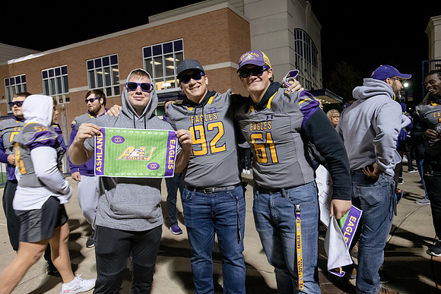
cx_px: 220
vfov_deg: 51.3
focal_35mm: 25
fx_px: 306
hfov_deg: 71.5
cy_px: 147
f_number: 5.6
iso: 4000
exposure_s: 1/80
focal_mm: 25
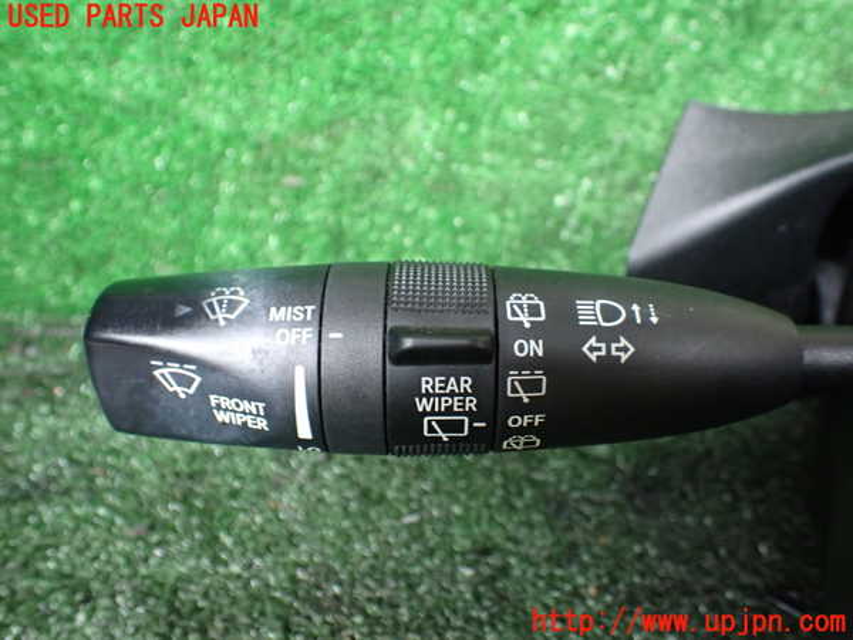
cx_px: 426
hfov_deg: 60.0
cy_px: 320
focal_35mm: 30
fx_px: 739
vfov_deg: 46.8
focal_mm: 5.4
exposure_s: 1/40
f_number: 2.3
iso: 800
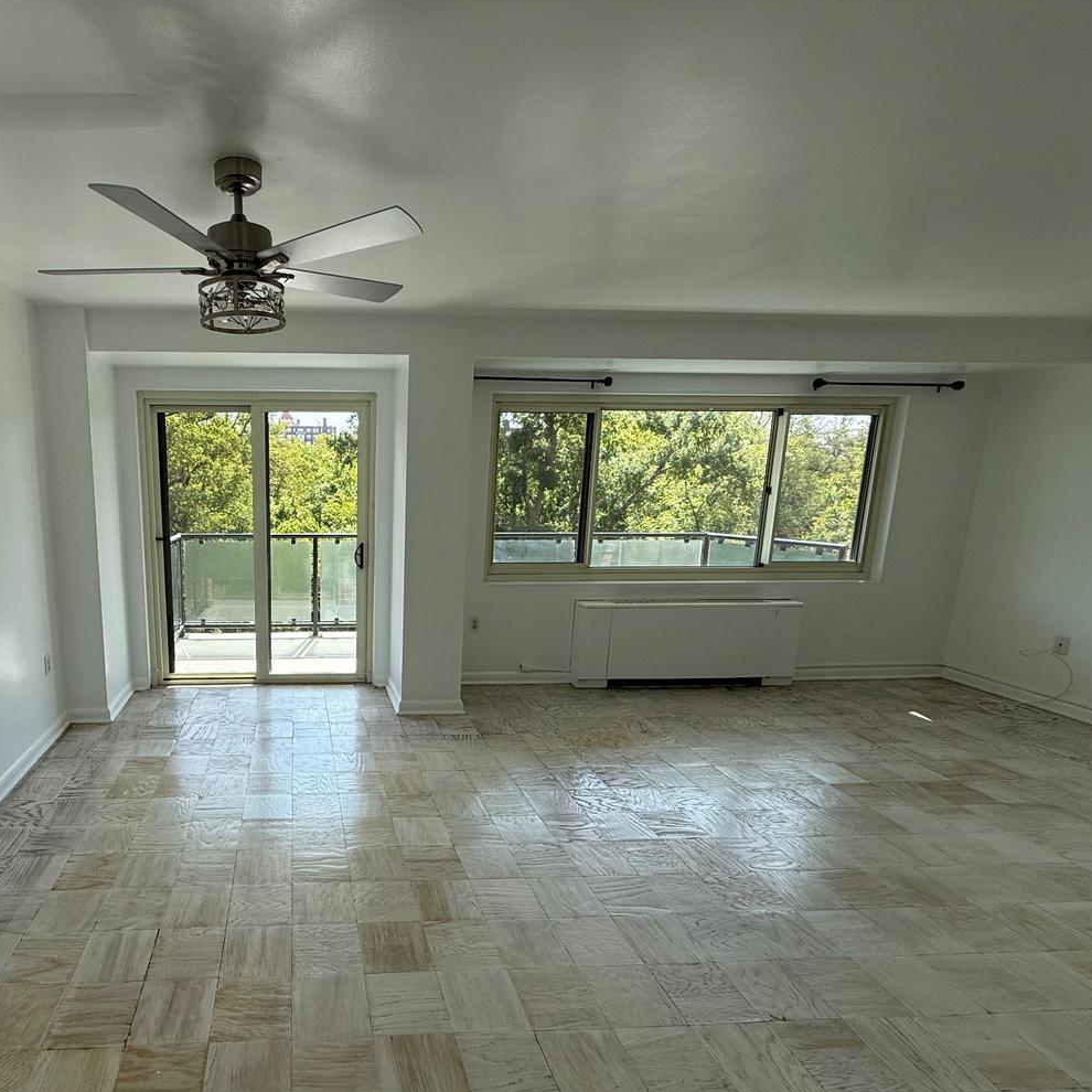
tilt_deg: -9.8
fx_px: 642
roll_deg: -0.3
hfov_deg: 77.1
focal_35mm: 18
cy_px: 589
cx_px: 331
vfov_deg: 80.6
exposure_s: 1/388
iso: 64
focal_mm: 2.22
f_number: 2.2
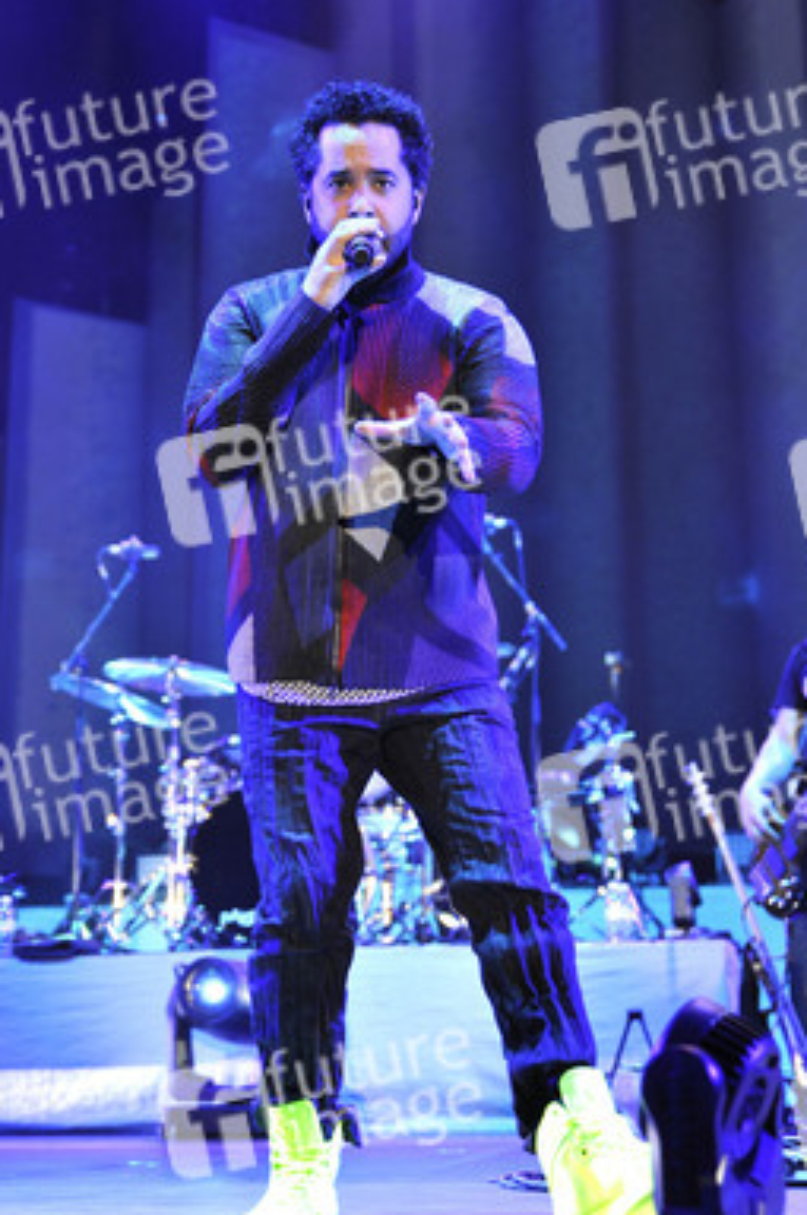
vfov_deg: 39.6
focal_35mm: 50
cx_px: 411
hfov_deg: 26.9
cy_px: 630
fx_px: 1686
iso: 1000
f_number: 2.8
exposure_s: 1/200
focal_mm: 48
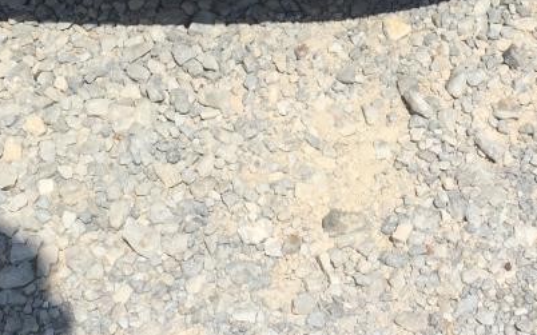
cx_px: 354
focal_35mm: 98
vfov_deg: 13.0
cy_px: -72
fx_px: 1434
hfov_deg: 21.1
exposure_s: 1/2415
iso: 32
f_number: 2.2
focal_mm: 4.15
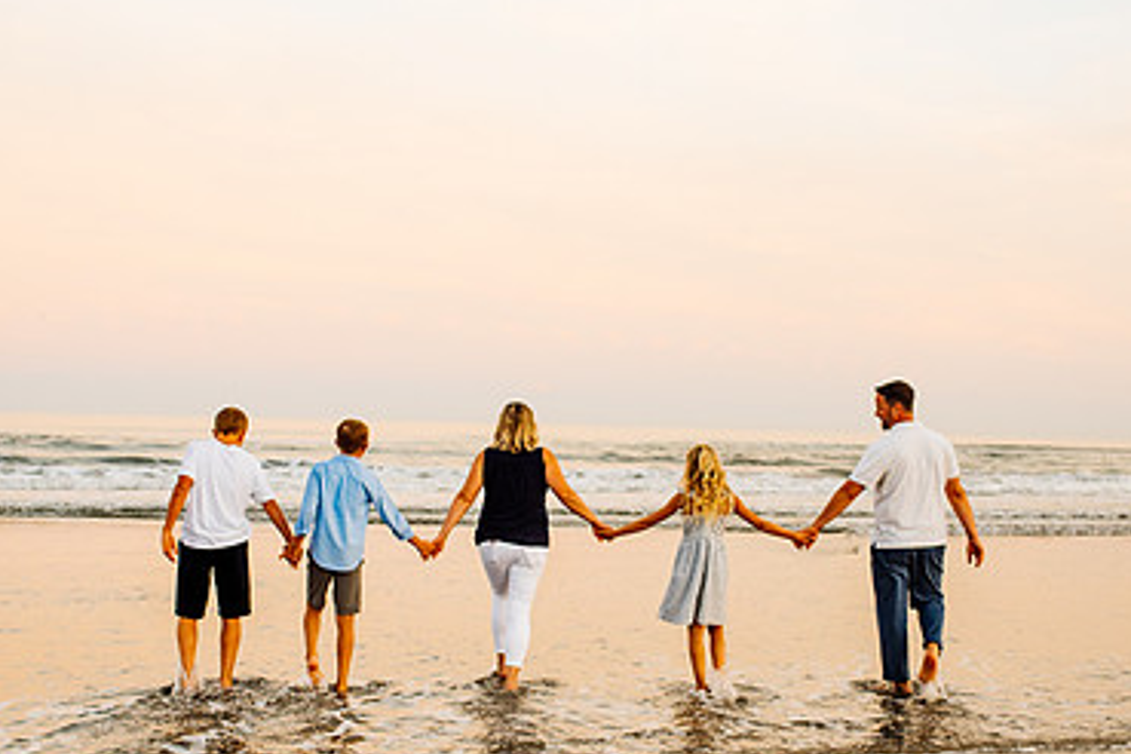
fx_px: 1728
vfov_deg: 24.4
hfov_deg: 36.2
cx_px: 567
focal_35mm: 55
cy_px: 532
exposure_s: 1/320
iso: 320
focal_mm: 35
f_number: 2.8
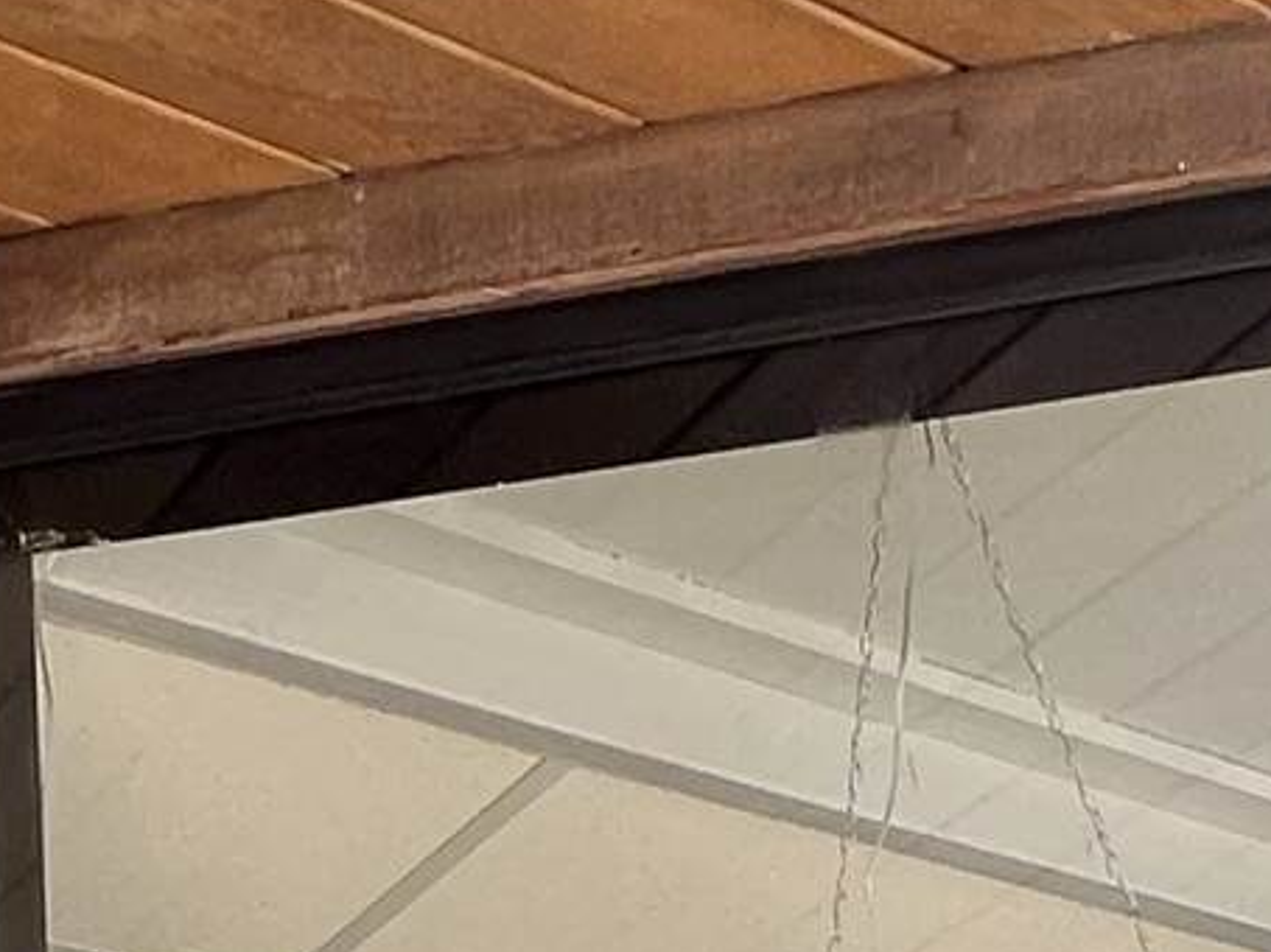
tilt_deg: -0.4
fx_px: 3229
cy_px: 2470
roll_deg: +1.5
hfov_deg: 22.2
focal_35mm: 88
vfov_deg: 12.2
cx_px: 725
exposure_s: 1/281
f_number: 1.8
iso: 32
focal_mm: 1.57
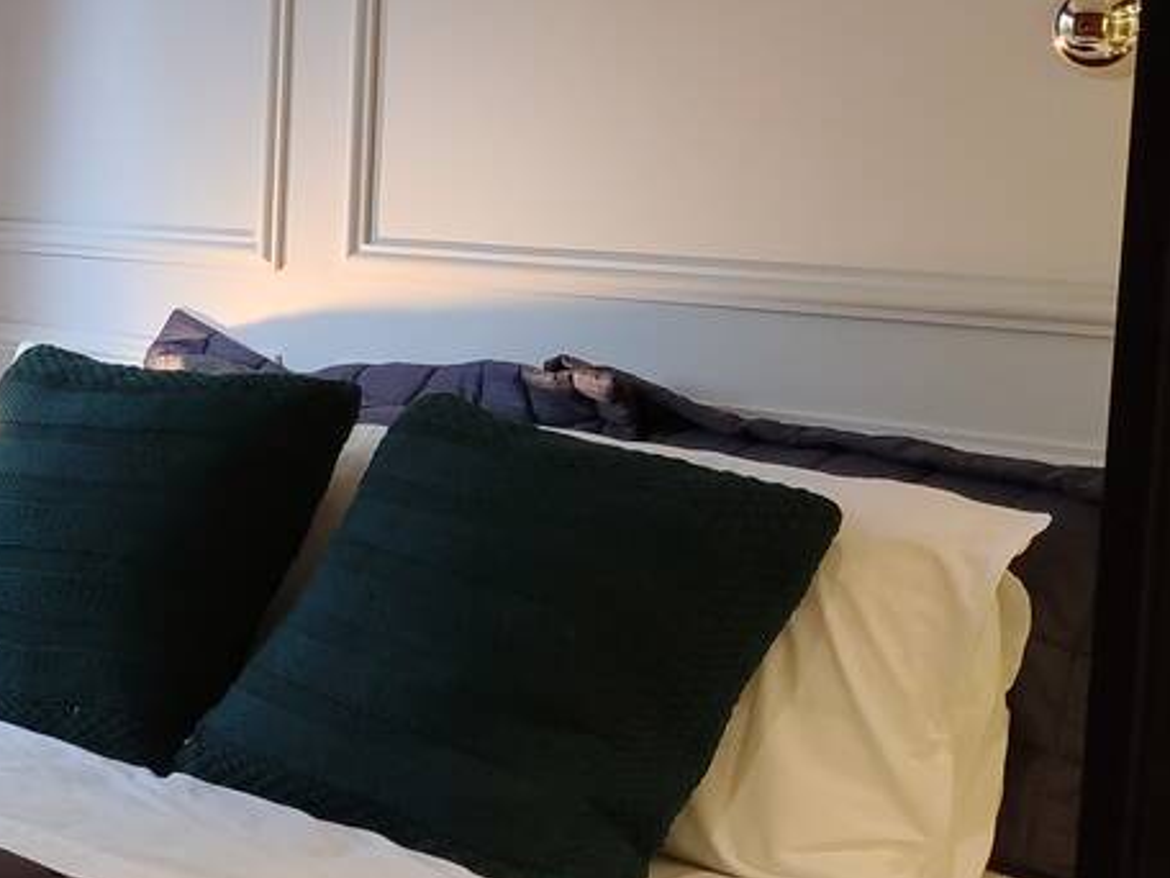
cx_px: -575
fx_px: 2670
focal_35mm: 79
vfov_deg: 18.7
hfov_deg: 21.0
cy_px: 478
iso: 198
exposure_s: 1/66
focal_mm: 4.71
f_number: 1.7
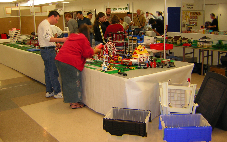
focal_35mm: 39
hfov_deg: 50.4
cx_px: 114
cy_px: 58
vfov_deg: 32.7
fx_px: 241
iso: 50
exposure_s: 1/8.8
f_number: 2.6
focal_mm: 4.7
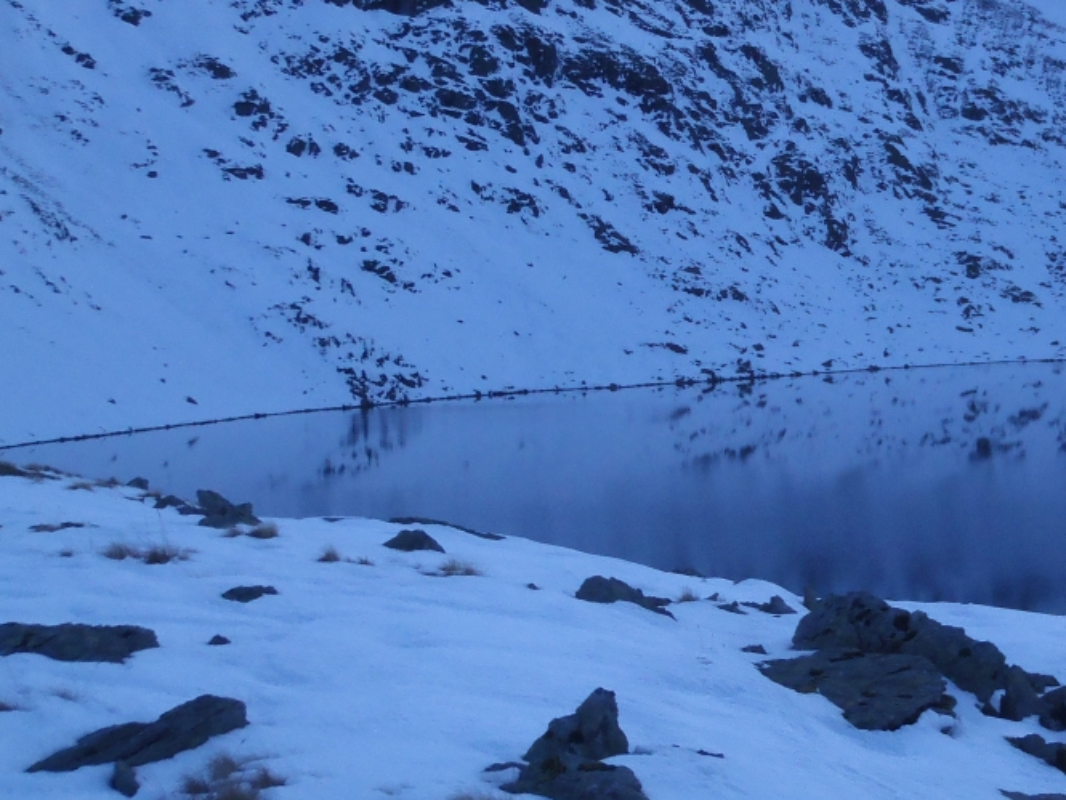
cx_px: 819
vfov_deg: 25.0
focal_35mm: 58
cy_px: 202
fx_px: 1786
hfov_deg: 32.5
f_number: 4.1
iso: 200
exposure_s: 1/40
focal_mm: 6.53
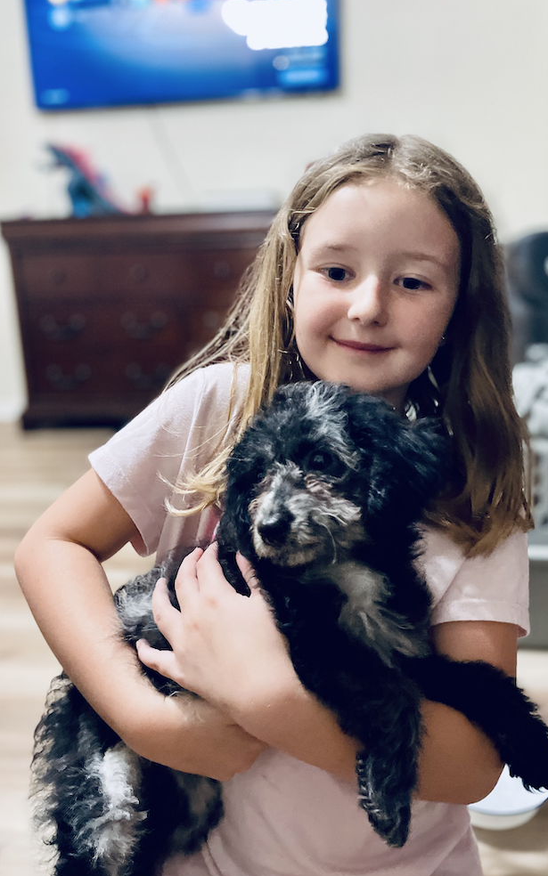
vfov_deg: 66.5
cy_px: 436
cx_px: 319
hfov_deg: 44.4
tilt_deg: -13.1
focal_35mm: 28
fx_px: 669
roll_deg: +3.7
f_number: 1.6
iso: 800
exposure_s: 1/30
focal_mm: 4.2
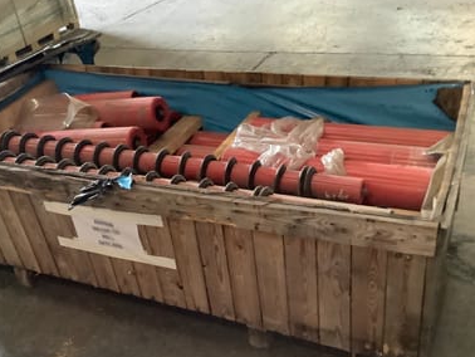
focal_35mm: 41
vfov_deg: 35.1
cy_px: 199
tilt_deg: -28.6
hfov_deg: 45.7
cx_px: 209
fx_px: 563
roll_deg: +10.3
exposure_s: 1/25
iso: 500
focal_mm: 3.3
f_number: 2.4
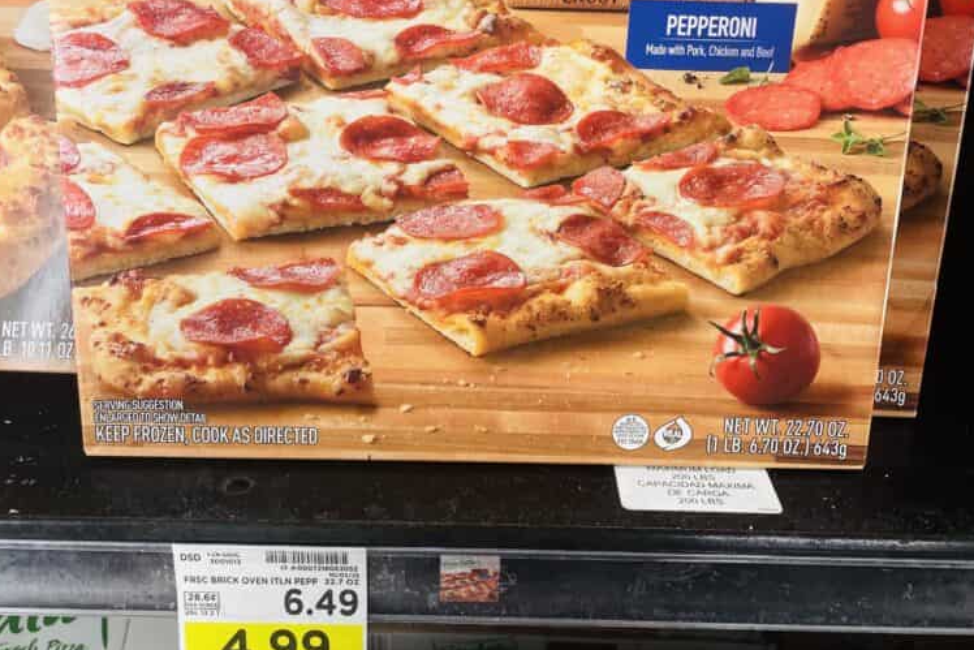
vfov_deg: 35.6
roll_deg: -1.8
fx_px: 1001
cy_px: 216
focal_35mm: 37
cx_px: 487
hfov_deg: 51.9
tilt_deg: -22.4
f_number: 1.6
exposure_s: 1/120
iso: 64
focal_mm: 4.2
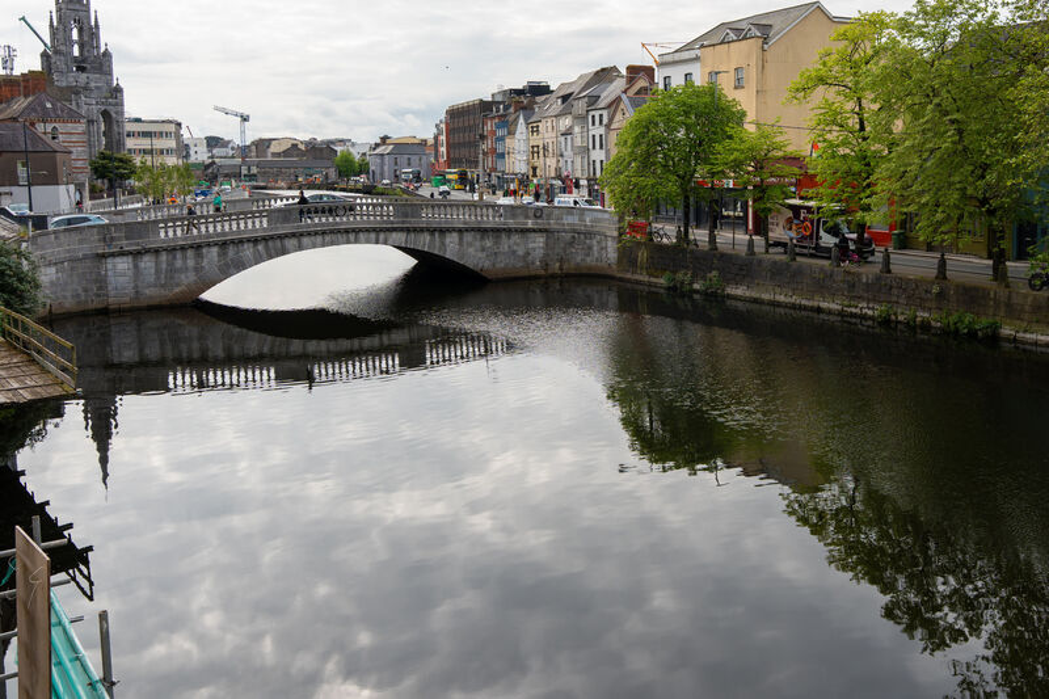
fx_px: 699
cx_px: 524
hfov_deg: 73.8
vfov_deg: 53.1
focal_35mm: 24
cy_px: 350
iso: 125
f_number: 7.1
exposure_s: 1/200
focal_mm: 24
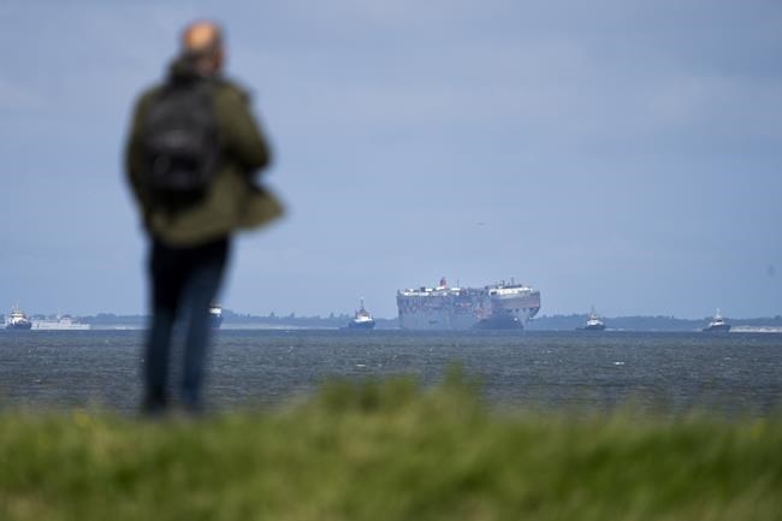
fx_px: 12269
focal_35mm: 565
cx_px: 391
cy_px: 260
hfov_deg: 3.7
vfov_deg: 2.4
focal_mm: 565
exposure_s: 1/800
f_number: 6.3
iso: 160
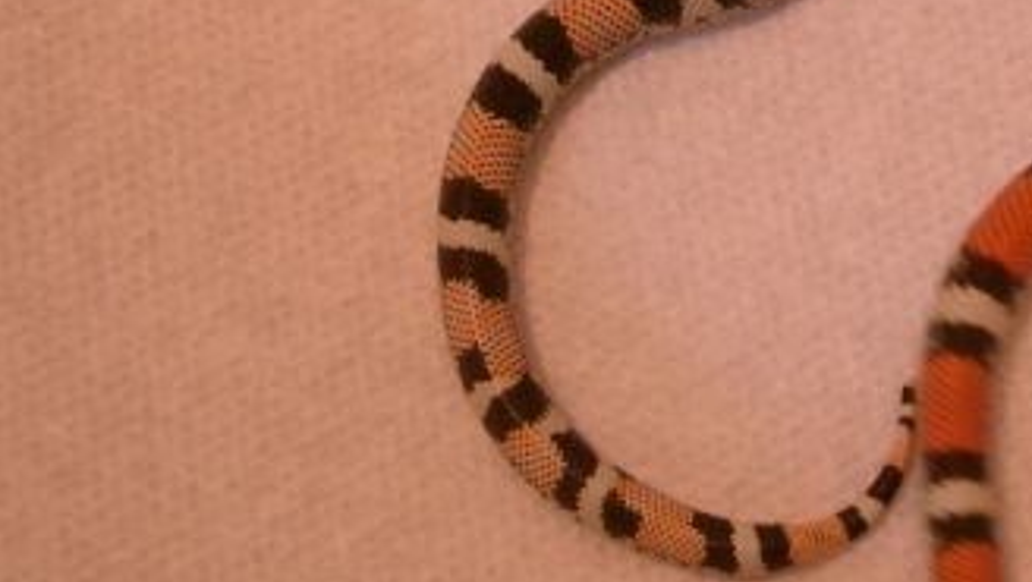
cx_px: 903
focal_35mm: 93
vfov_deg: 12.9
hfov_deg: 22.4
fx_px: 2547
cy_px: 47
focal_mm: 5.8
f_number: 2.6
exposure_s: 1/80
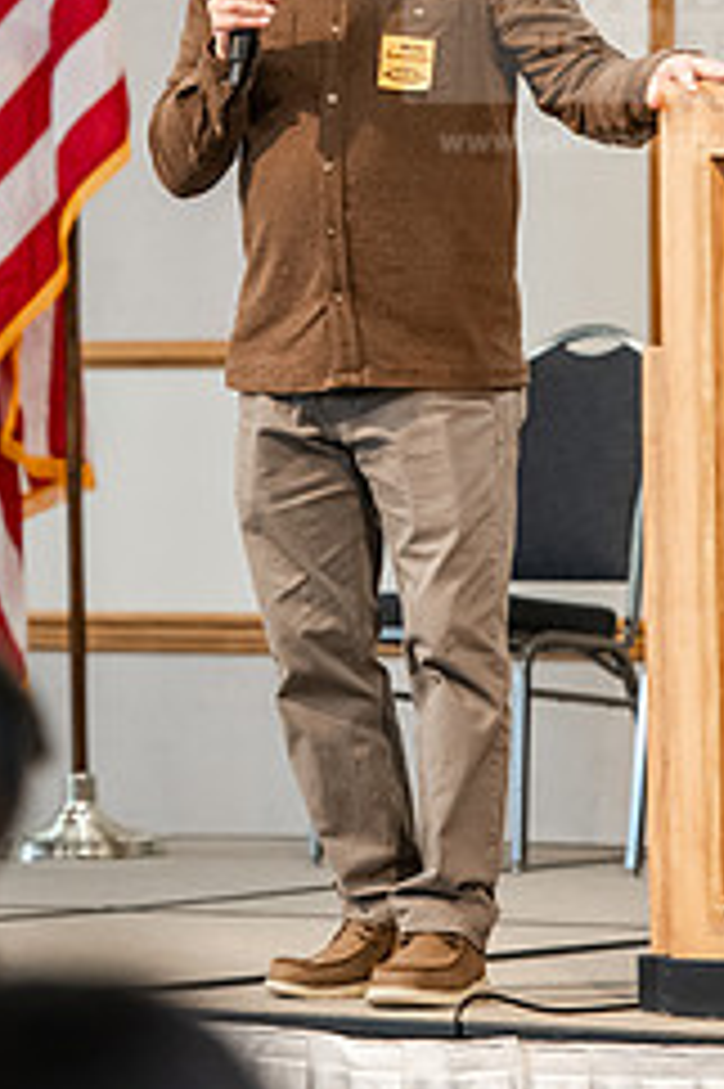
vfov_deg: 6.9
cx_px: 333
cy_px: 189
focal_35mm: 298
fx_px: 9002
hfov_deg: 4.6
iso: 2000
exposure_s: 1/200
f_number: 3.2
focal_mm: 160
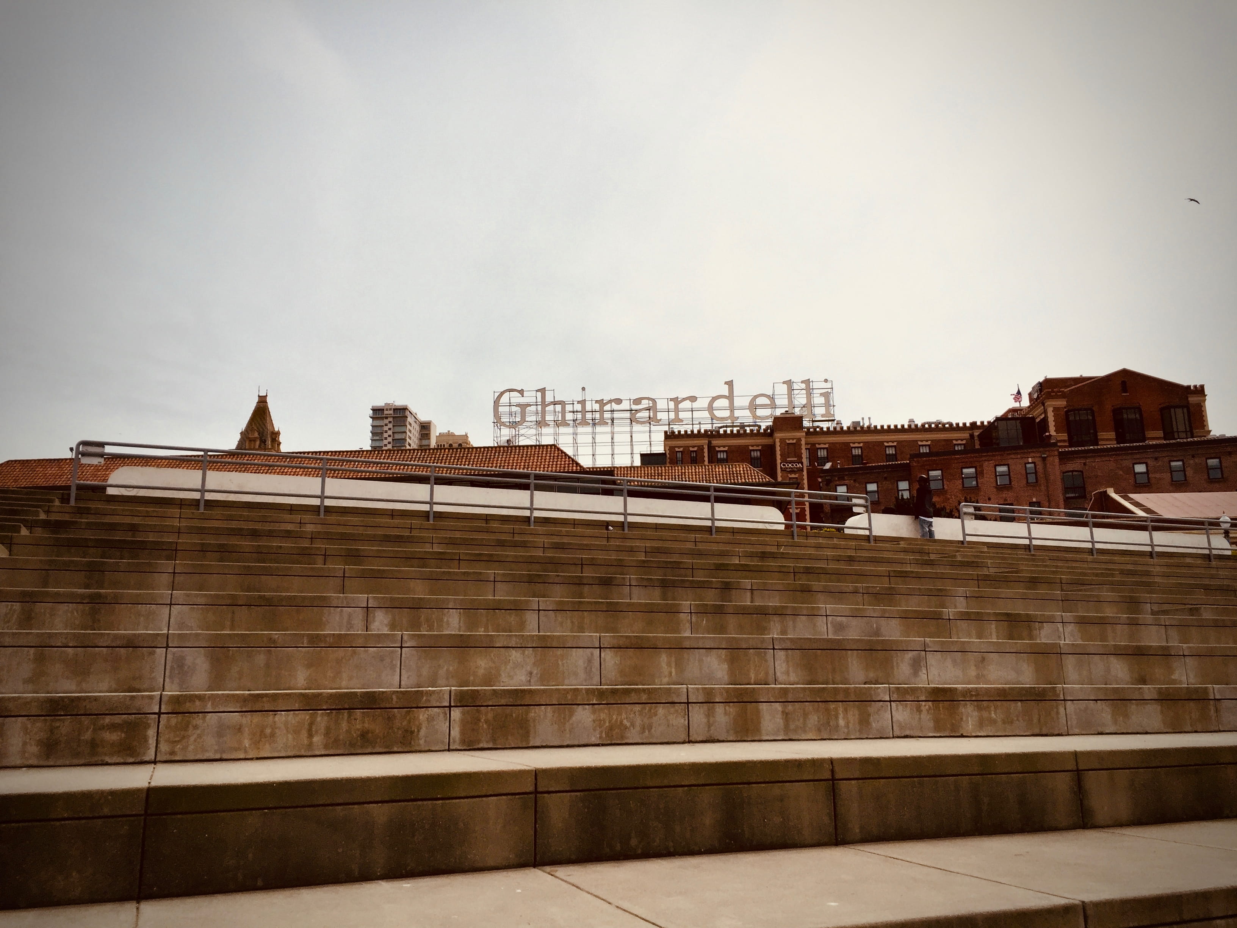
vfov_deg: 48.2
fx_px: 1036
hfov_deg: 61.7
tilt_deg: +13.6
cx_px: 618
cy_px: 464
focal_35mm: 29
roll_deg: -0.8
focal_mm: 4.15
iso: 32
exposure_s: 1/4950
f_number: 2.2
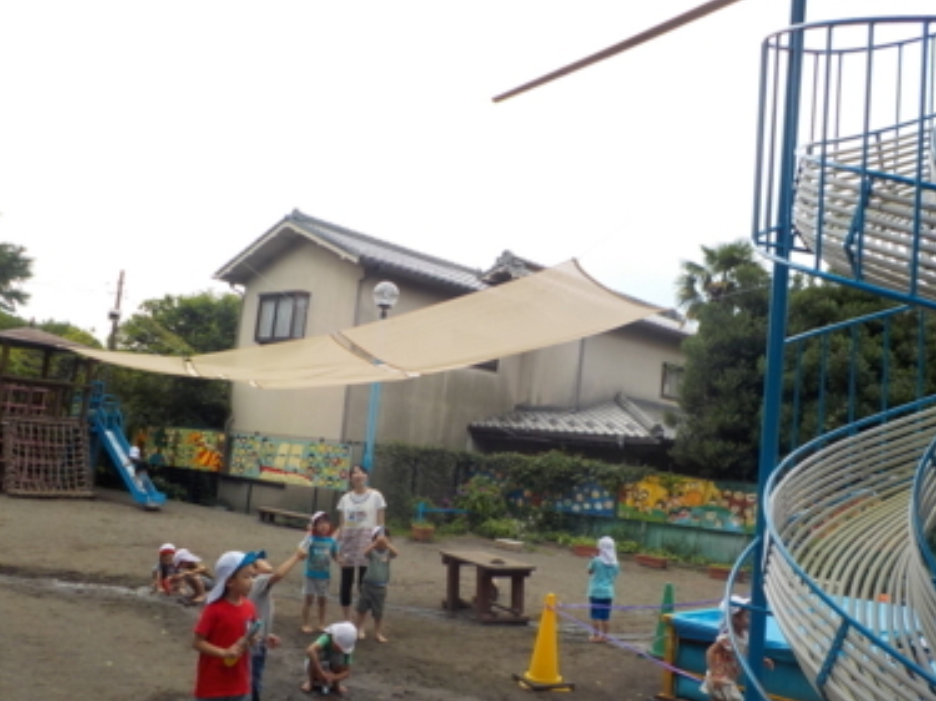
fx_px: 865
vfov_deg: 44.1
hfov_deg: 56.8
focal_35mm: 32
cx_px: 449
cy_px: 362
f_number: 3.3
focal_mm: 4.1
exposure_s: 1/640
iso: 125
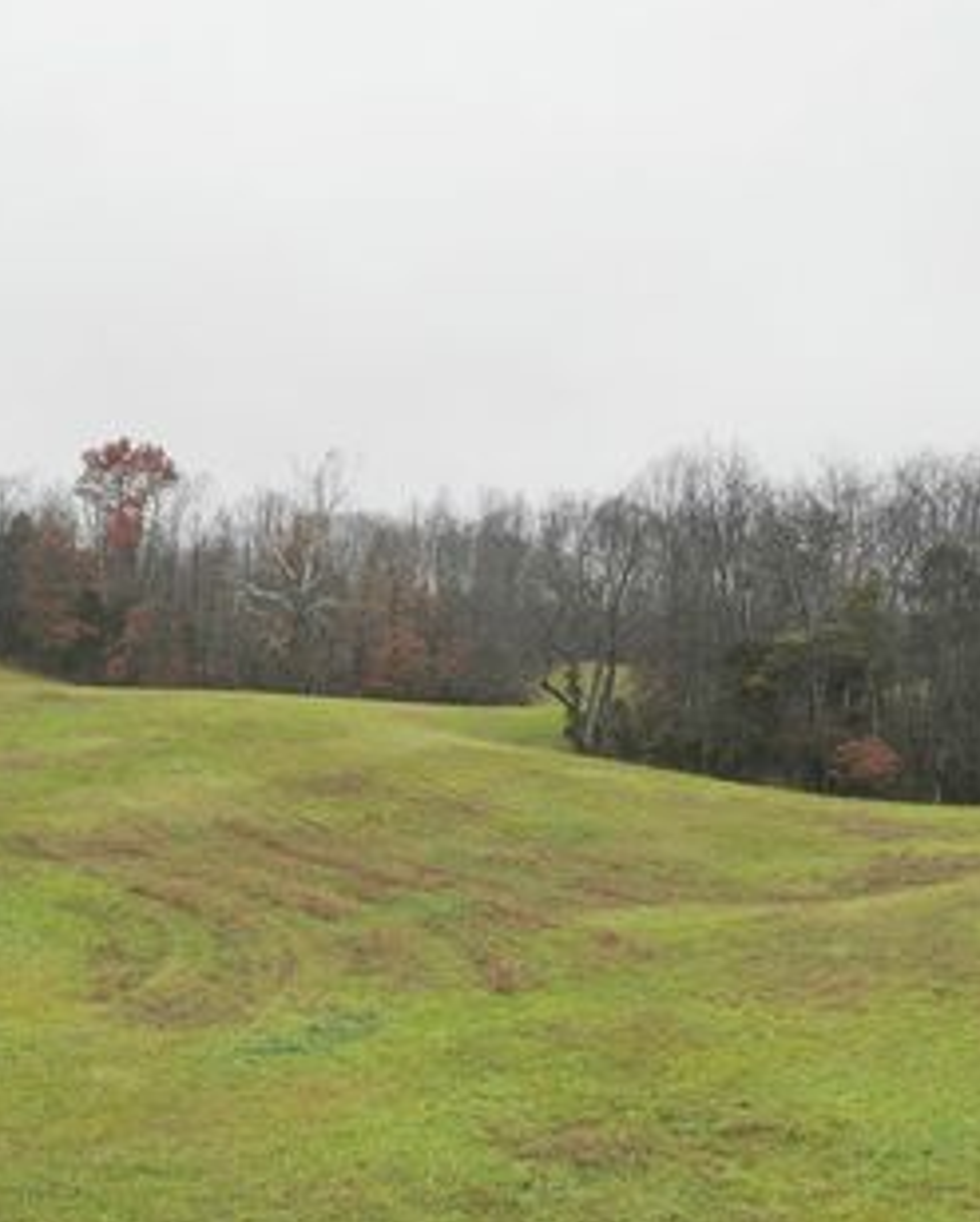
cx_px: 274
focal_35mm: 38
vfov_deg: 47.9
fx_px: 1376
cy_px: 657
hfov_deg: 38.4
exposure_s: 1/384
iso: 100
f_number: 2.8
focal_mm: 4.5
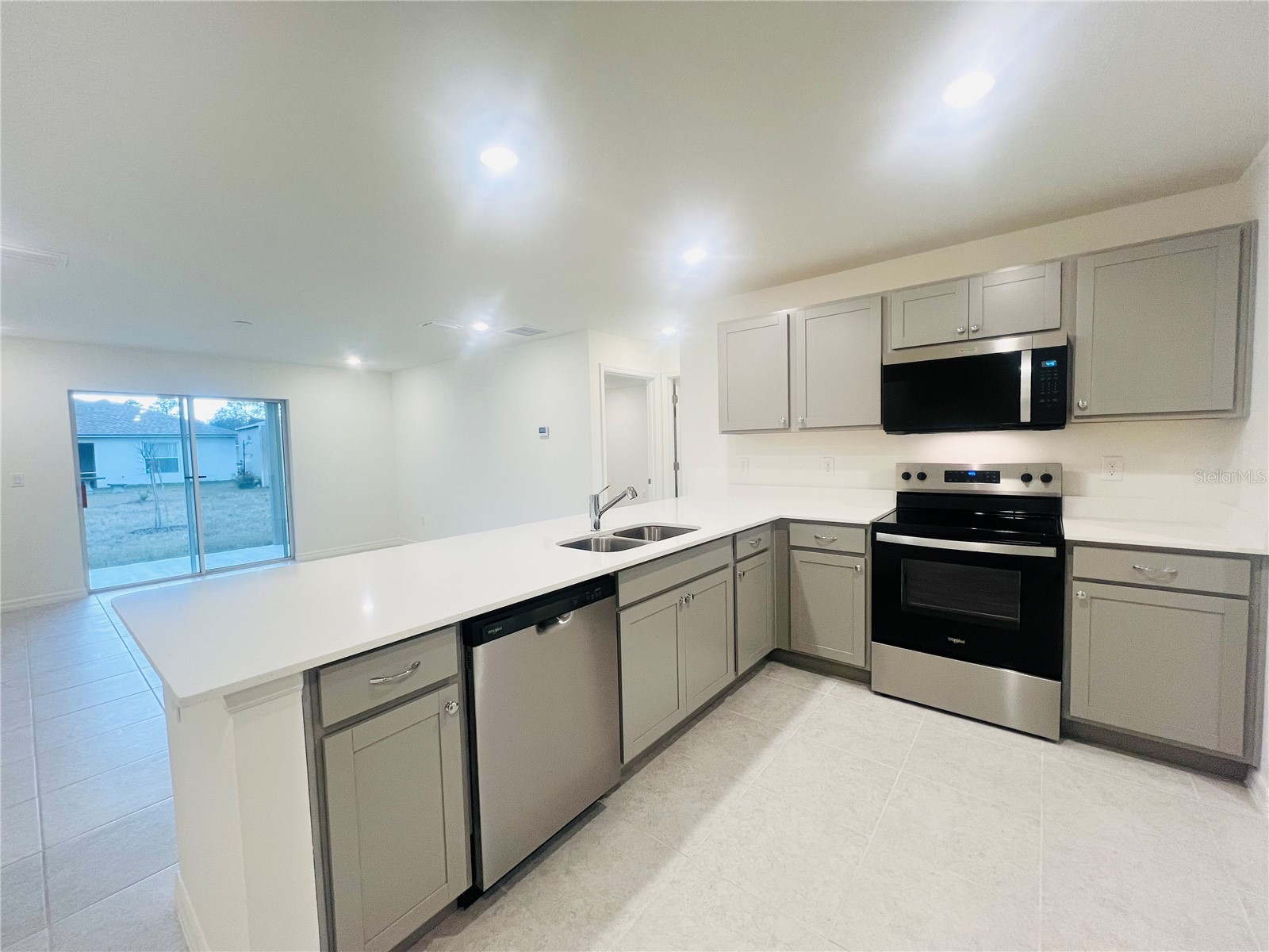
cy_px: 476
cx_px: 634
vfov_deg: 89.9
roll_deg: +1.4
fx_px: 477
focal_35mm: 13
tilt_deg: -4.4
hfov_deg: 106.2
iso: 160
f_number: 1.8
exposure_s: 1/120
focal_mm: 1.57
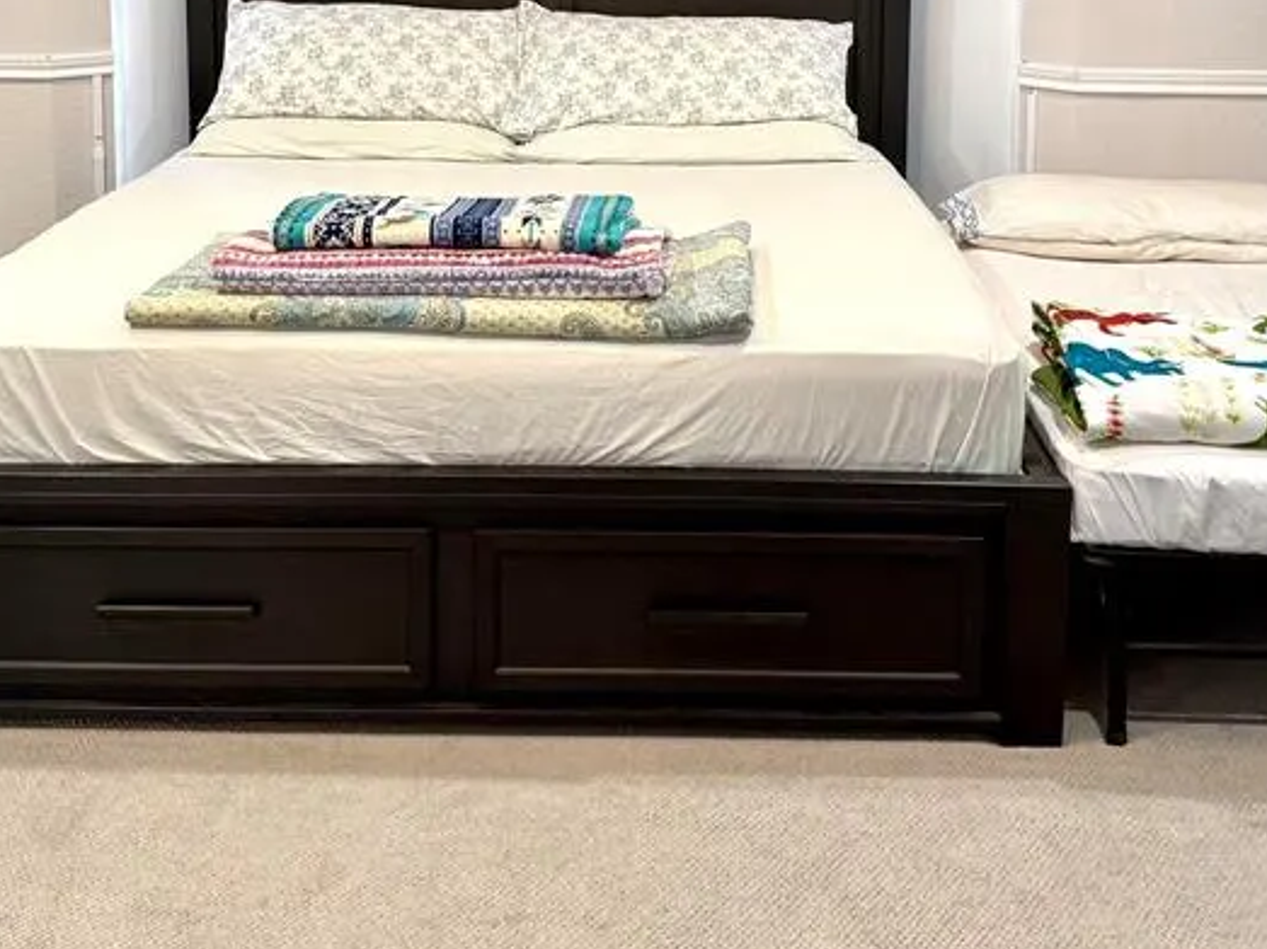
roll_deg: -0.3
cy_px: 56
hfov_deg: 40.4
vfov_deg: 29.3
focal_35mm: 47
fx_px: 1720
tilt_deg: -5.6
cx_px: 635
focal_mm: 6.76
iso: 160
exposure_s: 1/60
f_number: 1.78
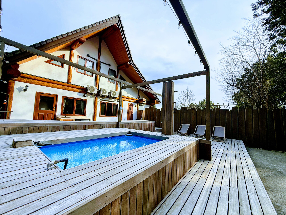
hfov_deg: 102.1
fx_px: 116
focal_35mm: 14
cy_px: 108
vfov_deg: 85.7
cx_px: 143
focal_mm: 2.22
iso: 50
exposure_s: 1/901
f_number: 2.2
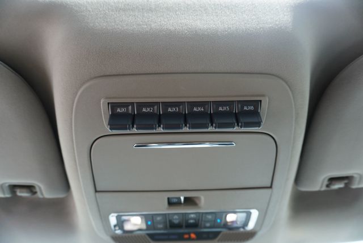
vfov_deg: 53.2
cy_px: 122
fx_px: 242
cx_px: 182
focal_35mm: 24
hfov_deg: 73.7
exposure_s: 1/60
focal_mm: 16
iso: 160
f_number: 4
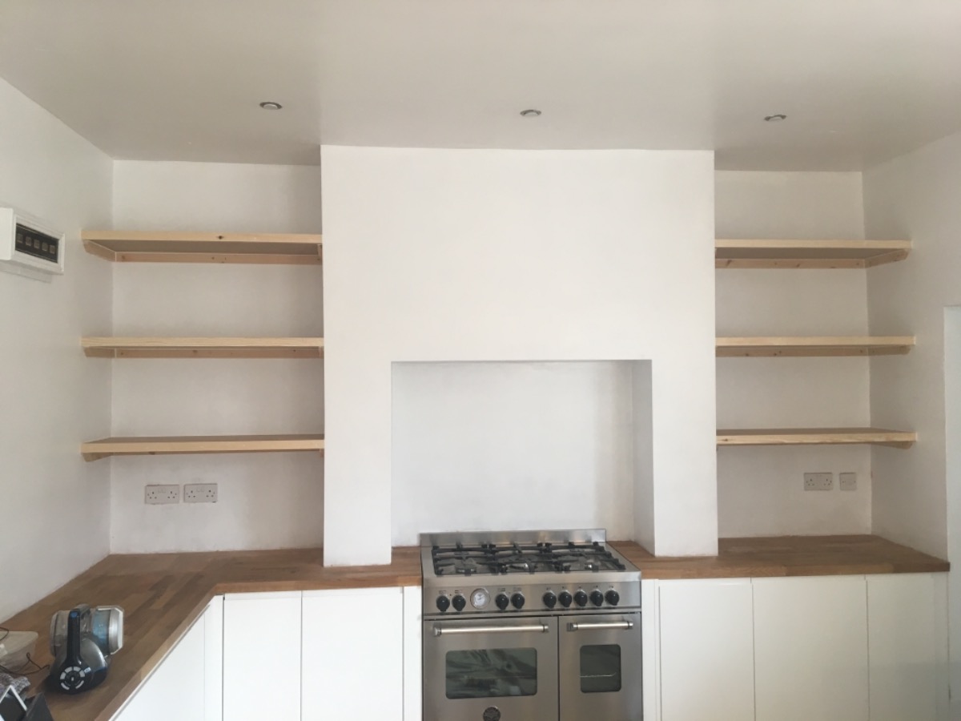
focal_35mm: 29
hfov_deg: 61.7
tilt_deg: +2.1
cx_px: 480
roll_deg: +0.1
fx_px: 805
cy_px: 360
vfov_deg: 48.2
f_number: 2.2
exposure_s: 1/33
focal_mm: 4.15
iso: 40
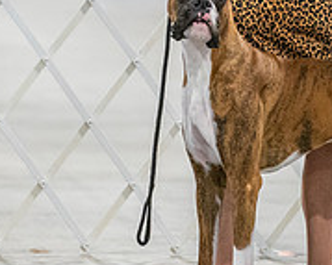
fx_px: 5716
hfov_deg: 3.3
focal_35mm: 582
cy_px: 13
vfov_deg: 2.7
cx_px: 259
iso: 6400
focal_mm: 164
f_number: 3.5
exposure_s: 1/250
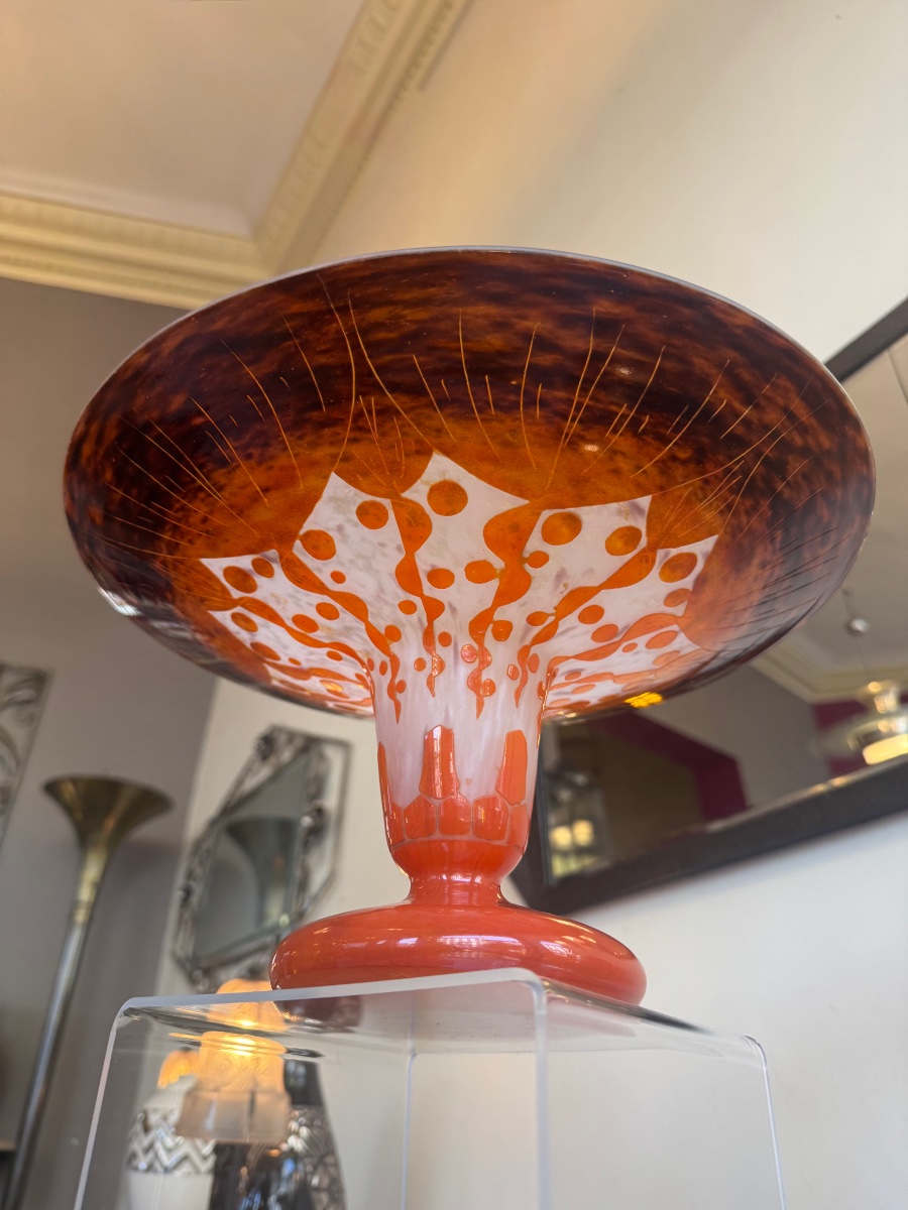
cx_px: 454
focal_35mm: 24
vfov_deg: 71.6
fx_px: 839
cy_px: 605
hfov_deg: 56.8
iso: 125
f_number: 1.78
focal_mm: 6.76
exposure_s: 1/100
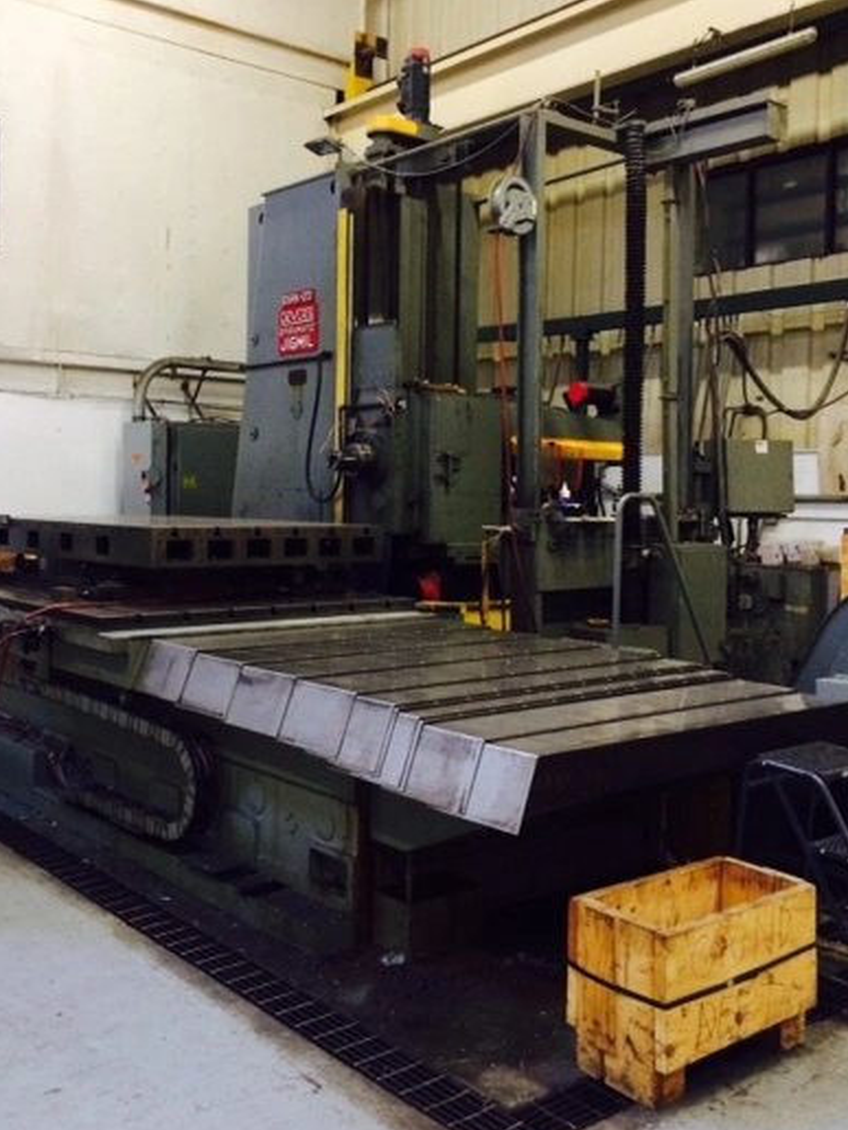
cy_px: 488
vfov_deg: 51.2
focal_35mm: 36
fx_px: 1176
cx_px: 377
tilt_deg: -0.5
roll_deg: +0.5
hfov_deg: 39.6
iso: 200
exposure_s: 1/30
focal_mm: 4.15
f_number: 2.2
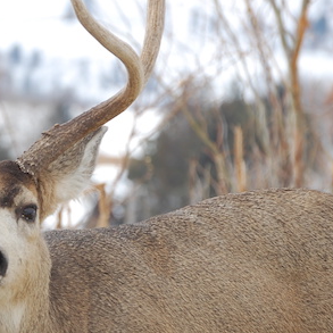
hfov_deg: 4.4
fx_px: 4310
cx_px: 18
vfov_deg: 4.4
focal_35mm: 396
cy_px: 220
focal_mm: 120
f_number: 5.6
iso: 200
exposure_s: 1/500
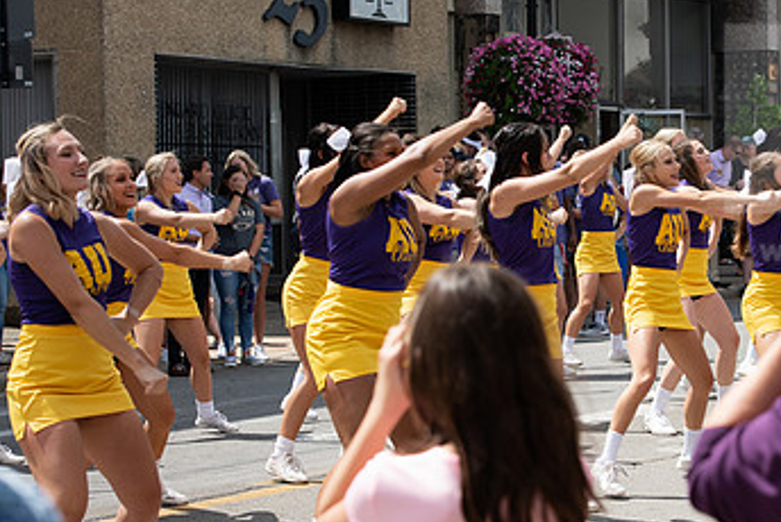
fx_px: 2562
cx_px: 656
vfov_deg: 11.6
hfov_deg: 17.2
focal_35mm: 118
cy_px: 298
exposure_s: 1/640
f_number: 6.3
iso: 200
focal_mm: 70
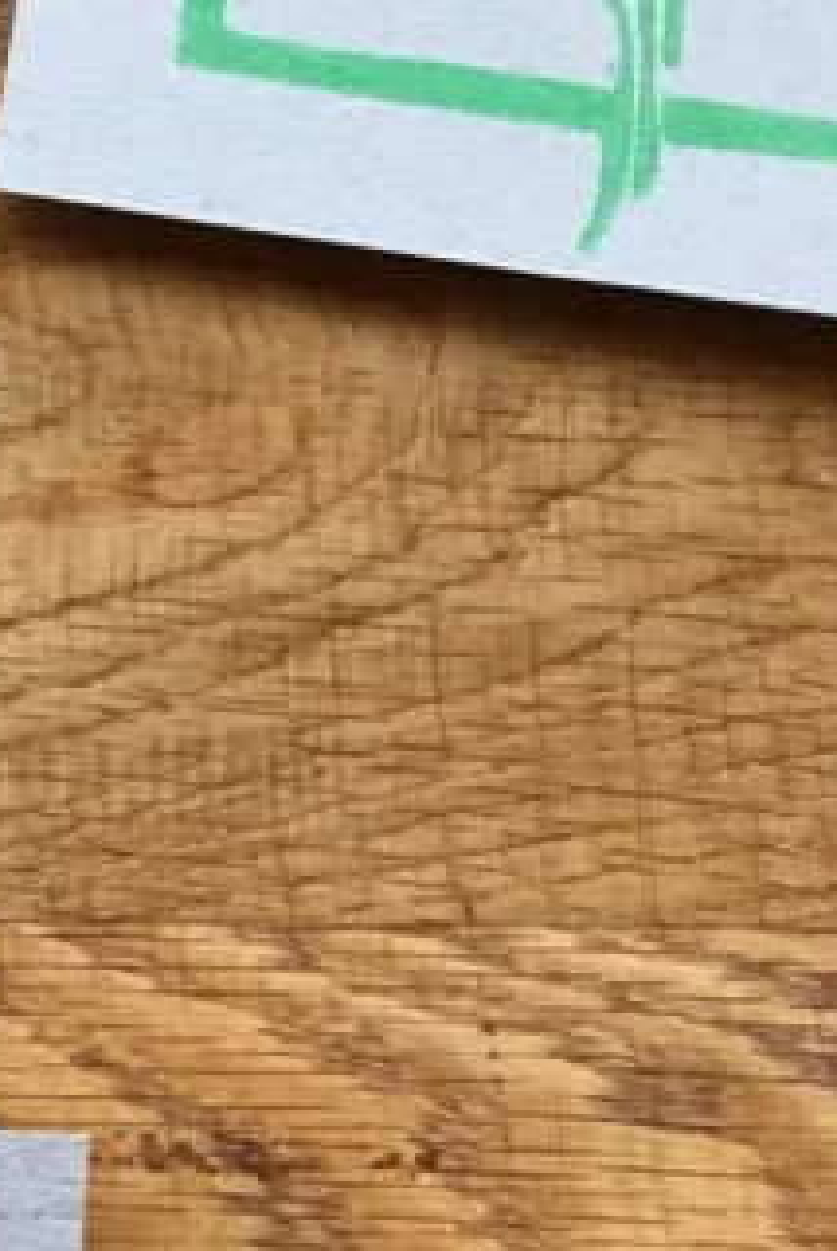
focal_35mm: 97
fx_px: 3375
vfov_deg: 19.3
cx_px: -555
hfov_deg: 13.1
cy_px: 1648
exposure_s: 1/60
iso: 25
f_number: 1.8
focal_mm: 3.99
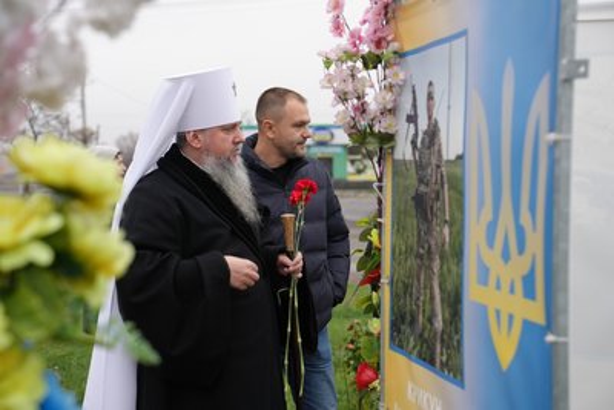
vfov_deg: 21.3
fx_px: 1092
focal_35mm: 64
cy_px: 205
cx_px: 307
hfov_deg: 31.4
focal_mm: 64
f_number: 4
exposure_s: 1/160
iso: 800
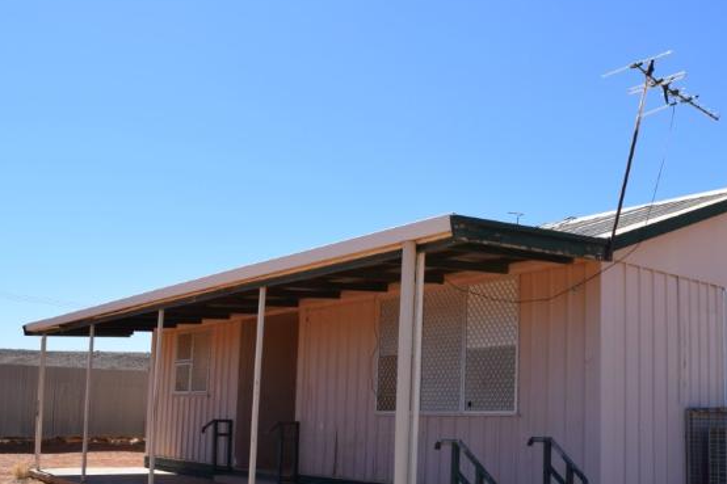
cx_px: 500
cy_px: 330
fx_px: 787
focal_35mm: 39
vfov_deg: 33.8
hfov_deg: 48.5
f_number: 9
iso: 200
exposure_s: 1/320
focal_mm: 18
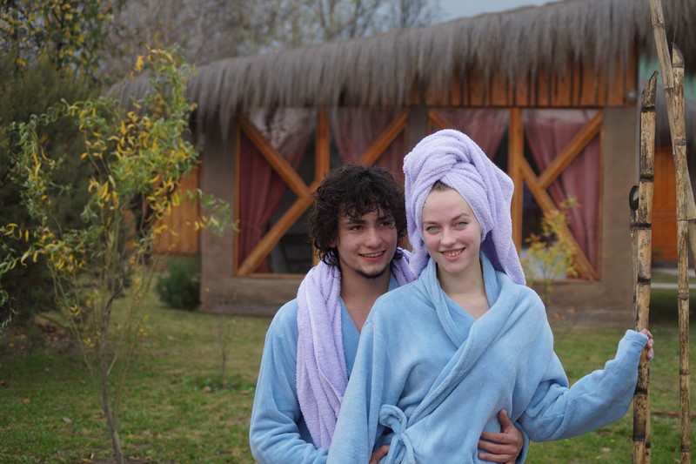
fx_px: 1595
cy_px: 232
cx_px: 348
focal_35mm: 82
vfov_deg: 16.5
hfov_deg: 24.6
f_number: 4
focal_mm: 55
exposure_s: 1/160
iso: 125
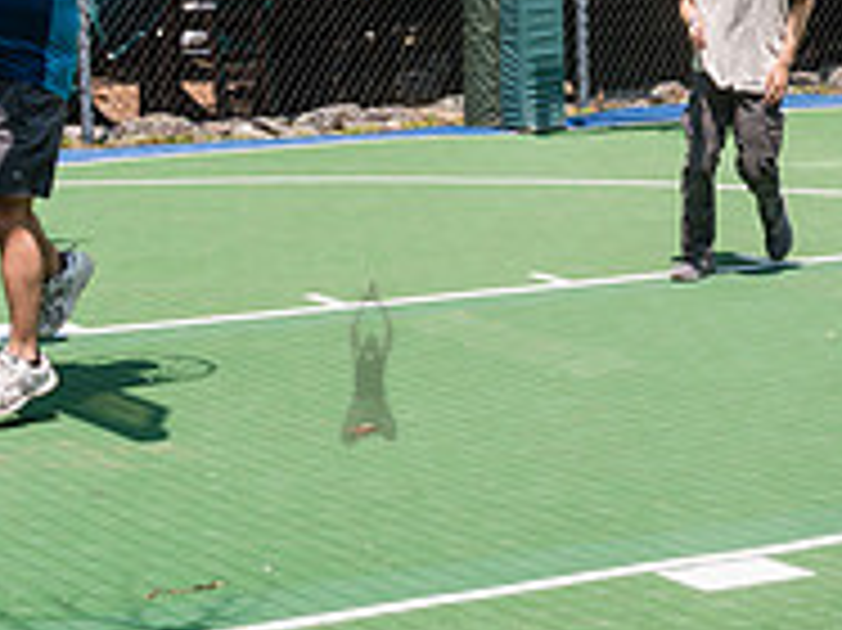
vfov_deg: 11.7
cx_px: 637
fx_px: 3063
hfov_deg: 15.6
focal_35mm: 126
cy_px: 77
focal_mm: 35
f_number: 4.5
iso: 100
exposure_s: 1/500
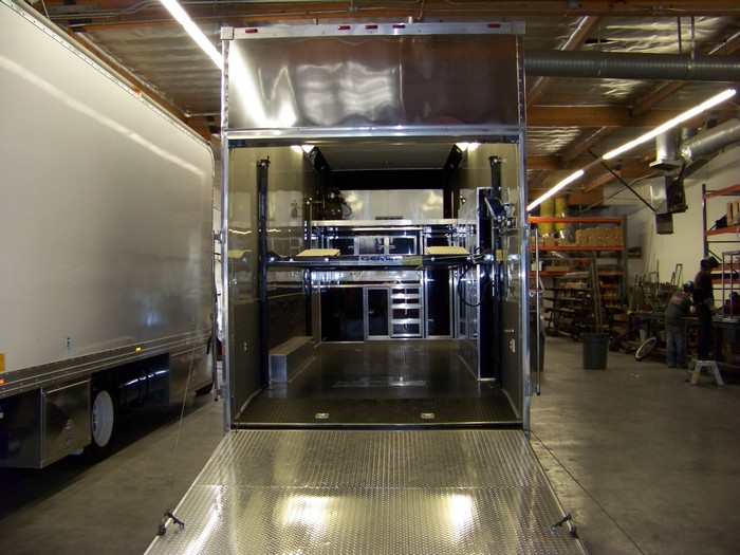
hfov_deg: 51.4
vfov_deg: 39.7
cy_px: 278
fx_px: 770
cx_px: 370
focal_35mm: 36
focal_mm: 5.85
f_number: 2.8
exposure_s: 1/30
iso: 200
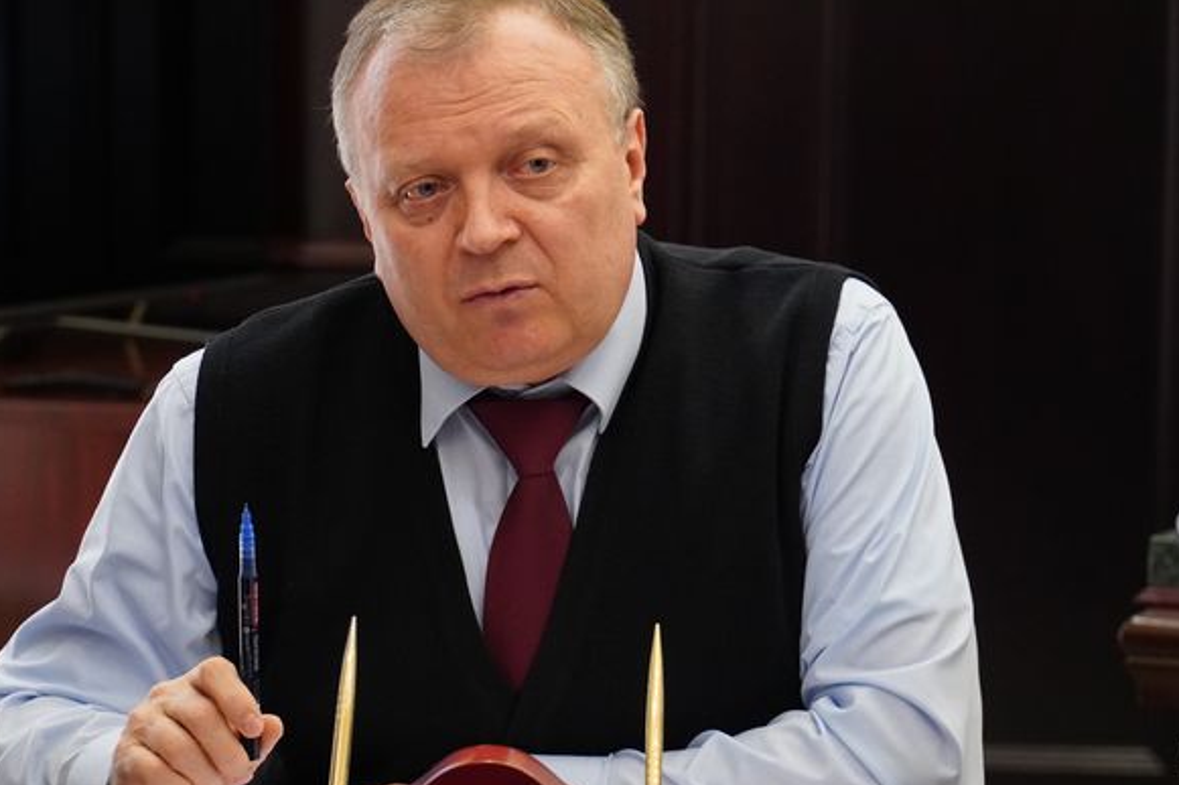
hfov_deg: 13.1
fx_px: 5140
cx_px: 475
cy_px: 425
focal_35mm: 157
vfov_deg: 8.7
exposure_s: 1/125
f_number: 4
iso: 3200
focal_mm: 76
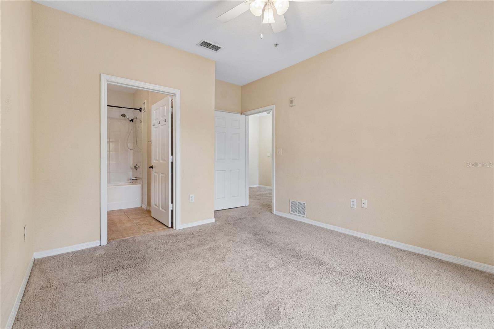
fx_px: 206
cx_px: 247
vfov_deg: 77.3
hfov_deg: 100.4
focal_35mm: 15
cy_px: 164
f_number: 7.1
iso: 100
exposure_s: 1/3.33
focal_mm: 10
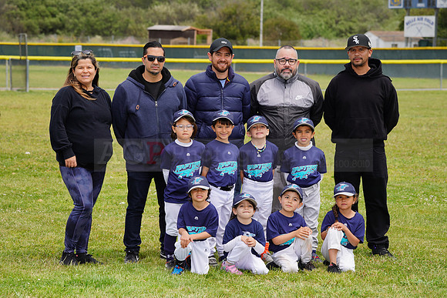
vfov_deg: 9.3
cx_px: 224
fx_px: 1838
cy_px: 149
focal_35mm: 148
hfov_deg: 13.9
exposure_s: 1/250
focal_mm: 148
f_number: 8
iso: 100
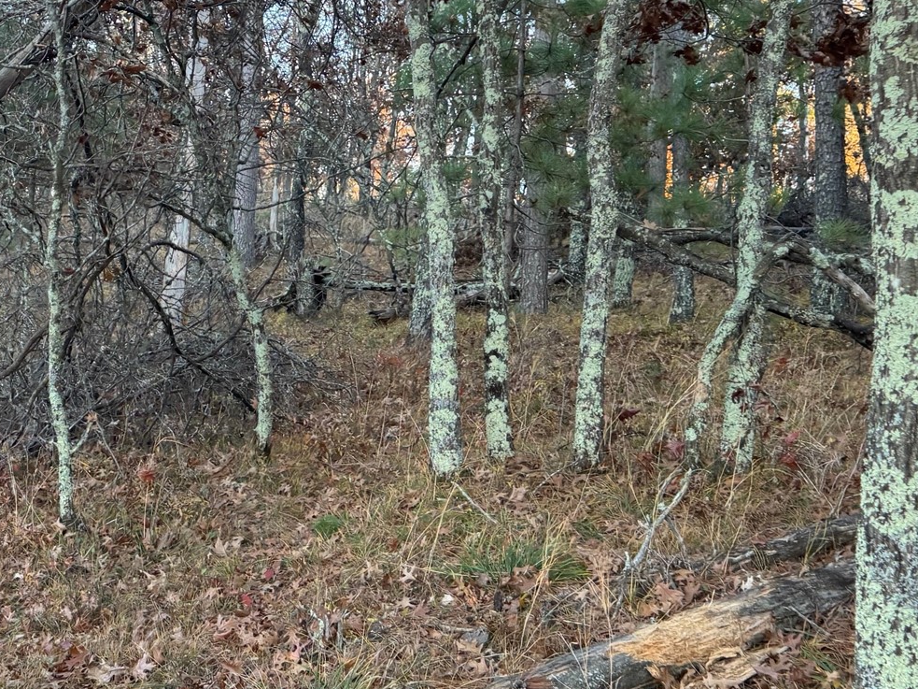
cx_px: 203
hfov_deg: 37.0
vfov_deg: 29.0
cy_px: 283
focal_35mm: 50
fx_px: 1326
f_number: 1.78
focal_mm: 6.76
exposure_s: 1/121
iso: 160
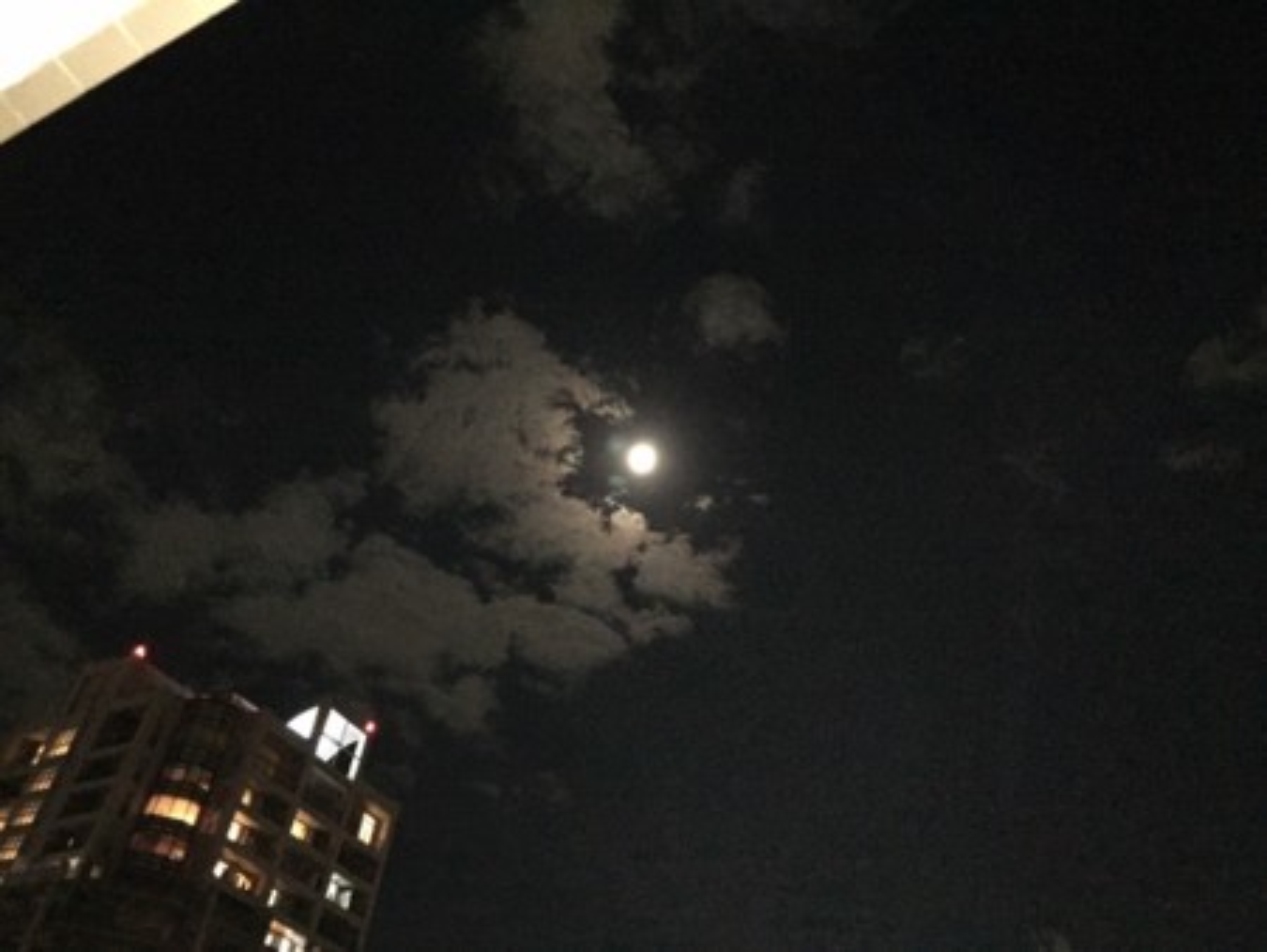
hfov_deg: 61.6
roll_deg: -7.8
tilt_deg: +44.3
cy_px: 476
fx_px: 1062
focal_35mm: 29
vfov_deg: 48.3
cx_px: 634
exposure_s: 1/16
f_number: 2.2
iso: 1600
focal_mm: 4.15
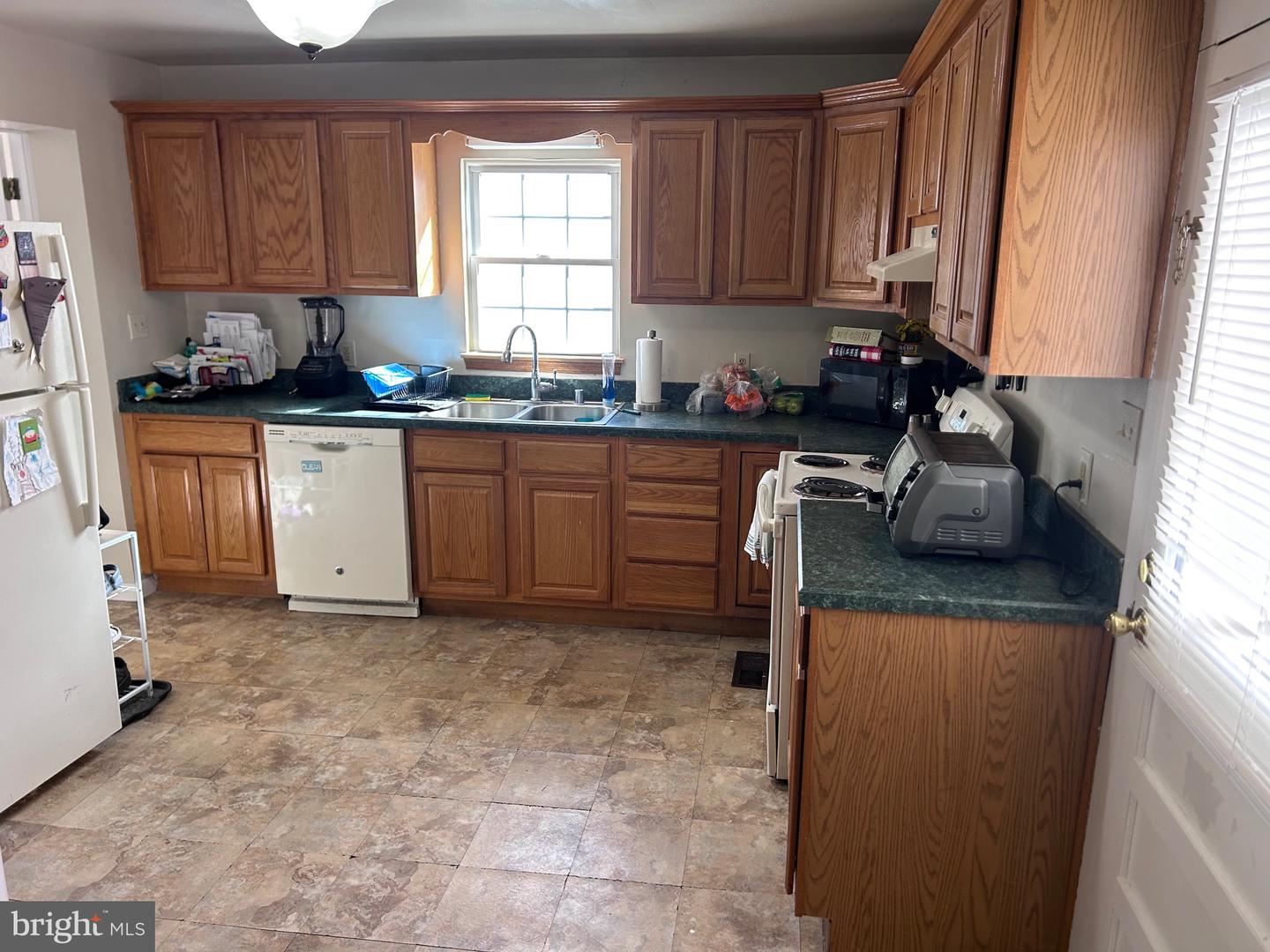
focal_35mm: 26
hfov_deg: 67.3
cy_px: 476
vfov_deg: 53.1
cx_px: 635
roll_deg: +0.2
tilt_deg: -12.6
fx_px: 954
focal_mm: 5.7
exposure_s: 1/121
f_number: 1.5
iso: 100
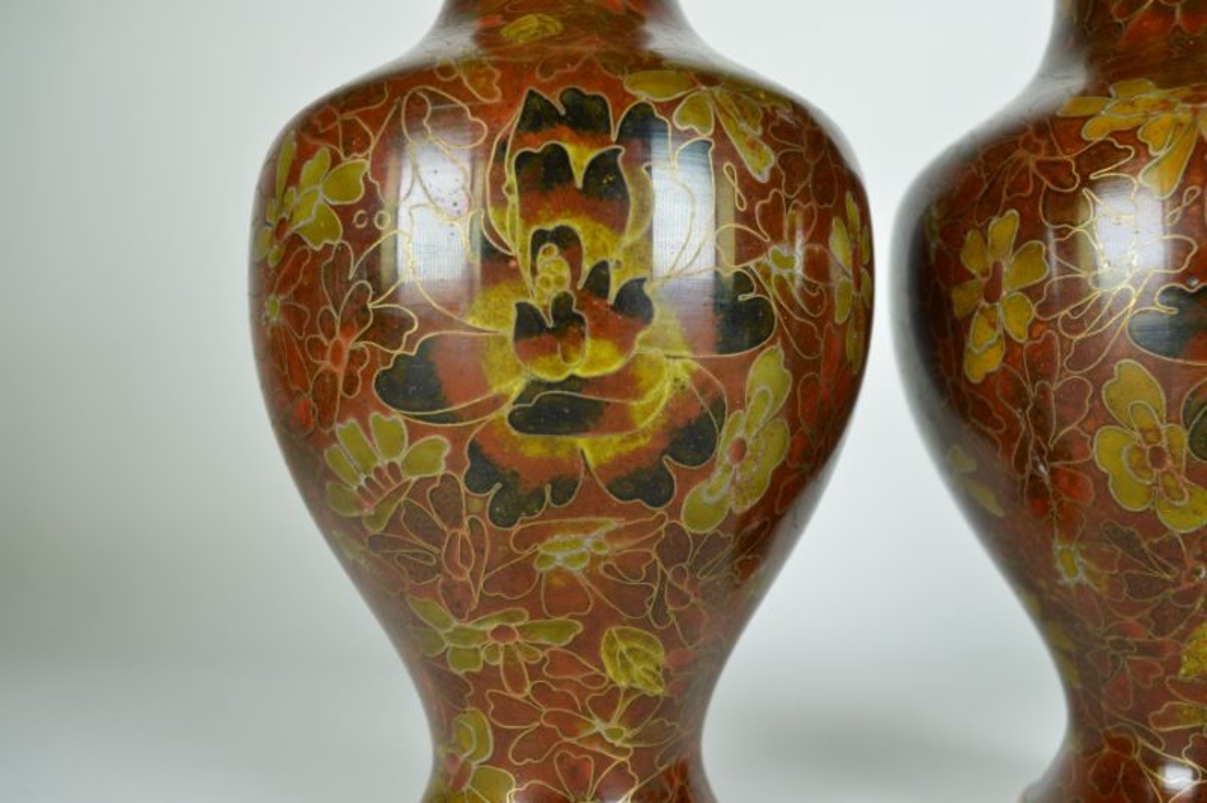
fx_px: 1156
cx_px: 604
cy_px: 402
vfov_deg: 38.3
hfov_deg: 55.1
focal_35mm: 34
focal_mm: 23
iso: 100
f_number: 6.3
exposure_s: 1/125
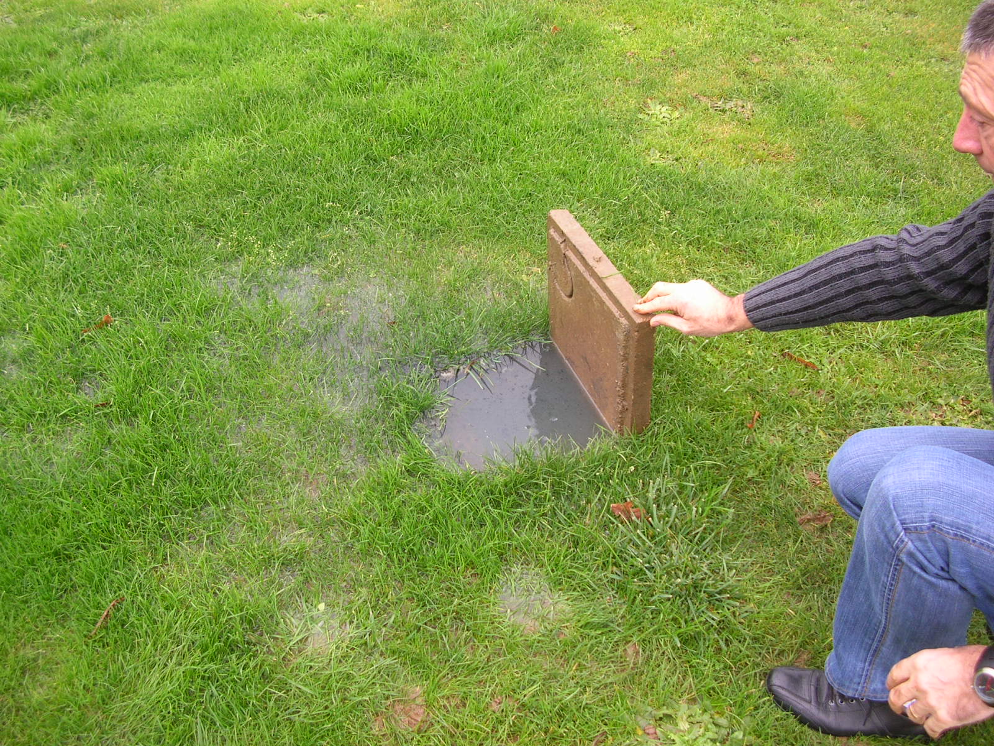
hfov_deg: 52.6
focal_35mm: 35
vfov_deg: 40.7
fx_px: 1005
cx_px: 497
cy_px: 373
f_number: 2.8
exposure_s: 1/31.1
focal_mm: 5.8
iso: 50
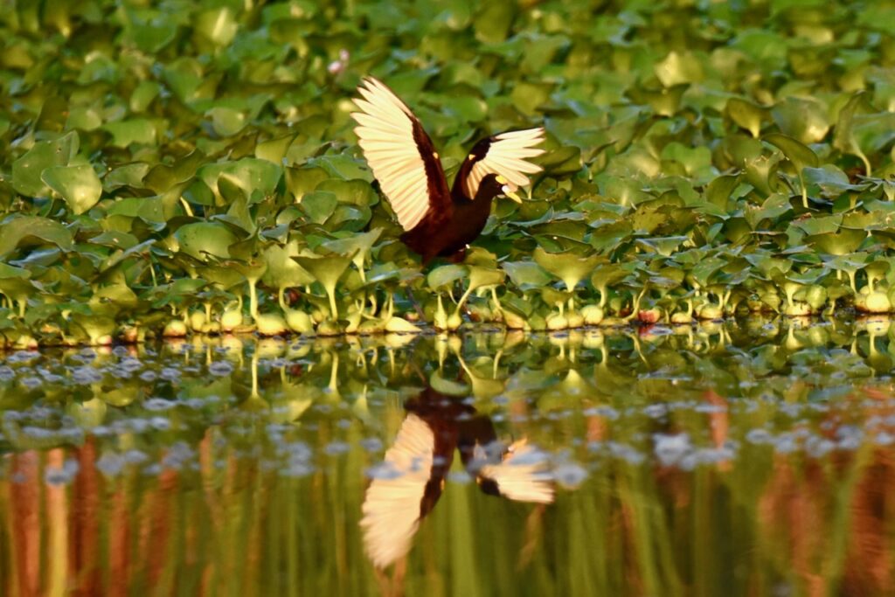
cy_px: 298
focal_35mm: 400
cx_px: 448
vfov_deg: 3.4
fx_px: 9945
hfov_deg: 5.2
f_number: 8
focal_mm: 400
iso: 800
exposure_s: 1/1000
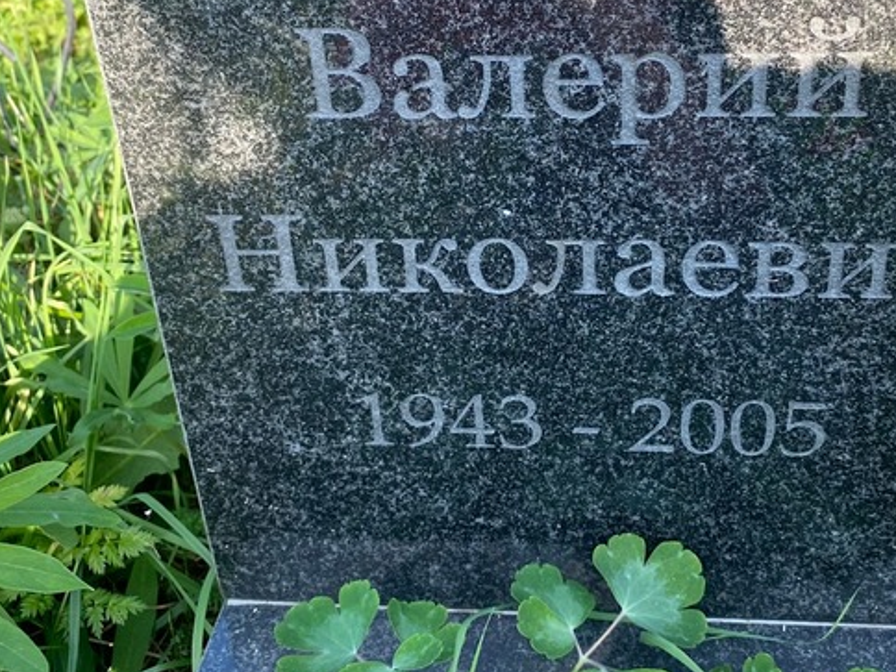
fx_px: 1113
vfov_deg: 32.6
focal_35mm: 43
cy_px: 128
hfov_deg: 43.6
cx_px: 548
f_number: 1.8
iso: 32
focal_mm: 4.25
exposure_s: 1/350
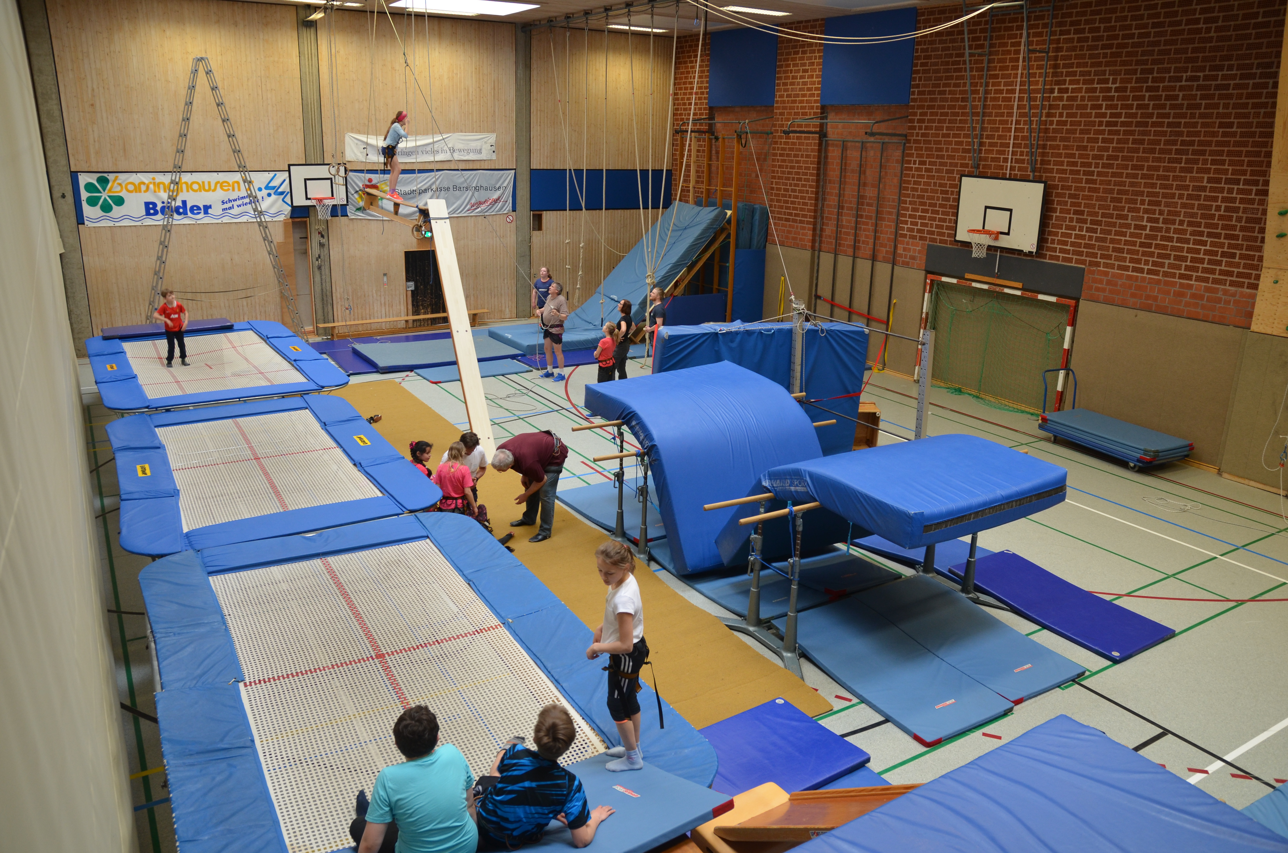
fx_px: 910
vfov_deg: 50.2
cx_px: 644
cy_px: 426
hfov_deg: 70.5
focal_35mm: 26
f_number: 4.5
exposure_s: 1/80
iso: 400
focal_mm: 17
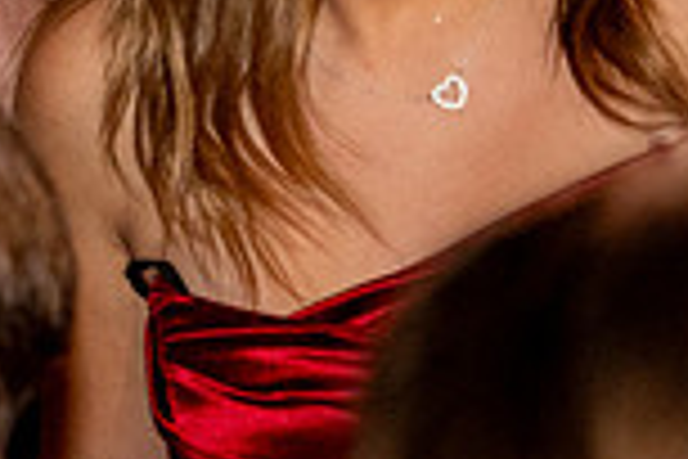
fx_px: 7587
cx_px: -565
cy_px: -440
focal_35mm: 397
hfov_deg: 5.1
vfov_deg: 3.4
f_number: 4
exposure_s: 1/80
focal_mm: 70
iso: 1250
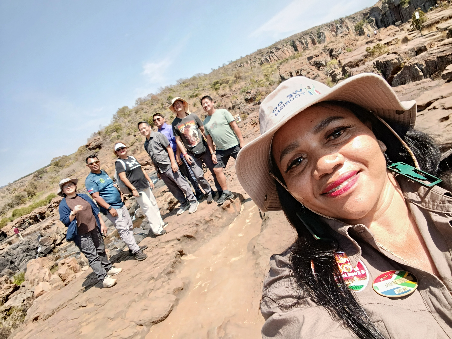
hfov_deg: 76.4
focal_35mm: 22
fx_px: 287
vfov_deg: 61.1
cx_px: 226
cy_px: 170
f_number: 2.2
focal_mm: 2.59
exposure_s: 1/321
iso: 56
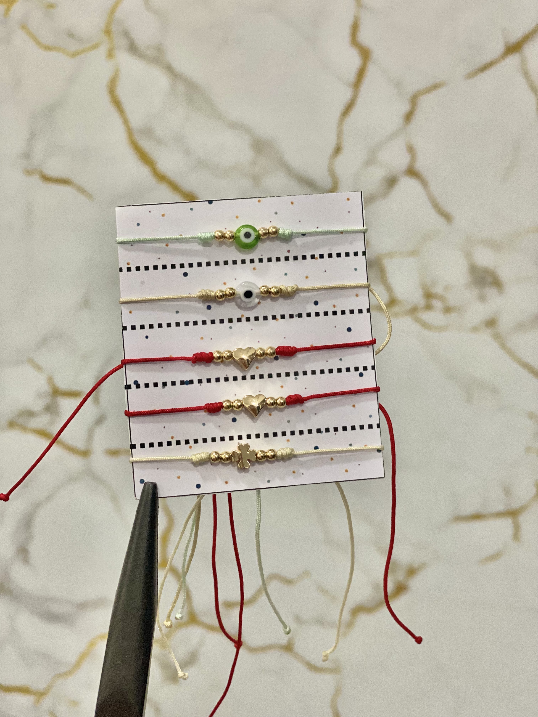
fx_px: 1078
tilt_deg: -14.6
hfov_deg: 28.0
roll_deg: -2.6
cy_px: 358
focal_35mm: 52
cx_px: 269
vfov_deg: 36.8
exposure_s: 1/120
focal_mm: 6
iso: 250
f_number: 2
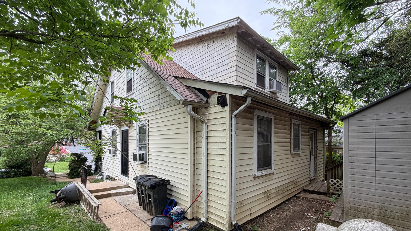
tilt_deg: +0.9
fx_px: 174
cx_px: 210
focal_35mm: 16
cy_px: 141
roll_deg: -0.2
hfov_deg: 99.4
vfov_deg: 66.3
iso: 80
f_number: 2.2
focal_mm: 2.22
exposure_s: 1/121
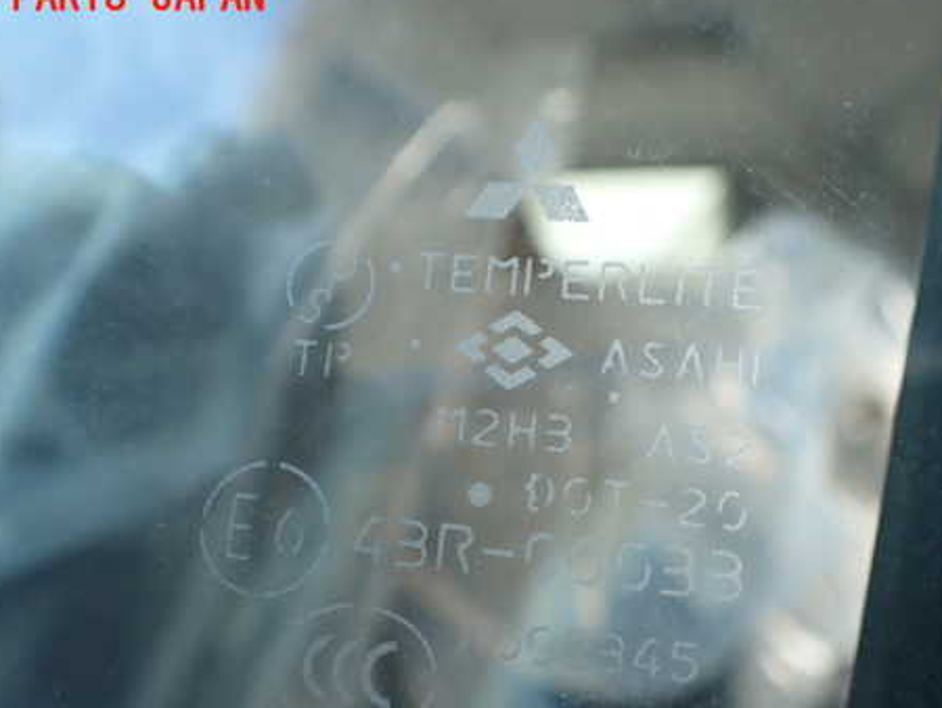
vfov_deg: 35.8
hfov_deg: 46.7
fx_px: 1089
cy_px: 442
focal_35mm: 40
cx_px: 513
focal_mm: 5.4
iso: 125
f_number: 2.3
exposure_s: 1/125
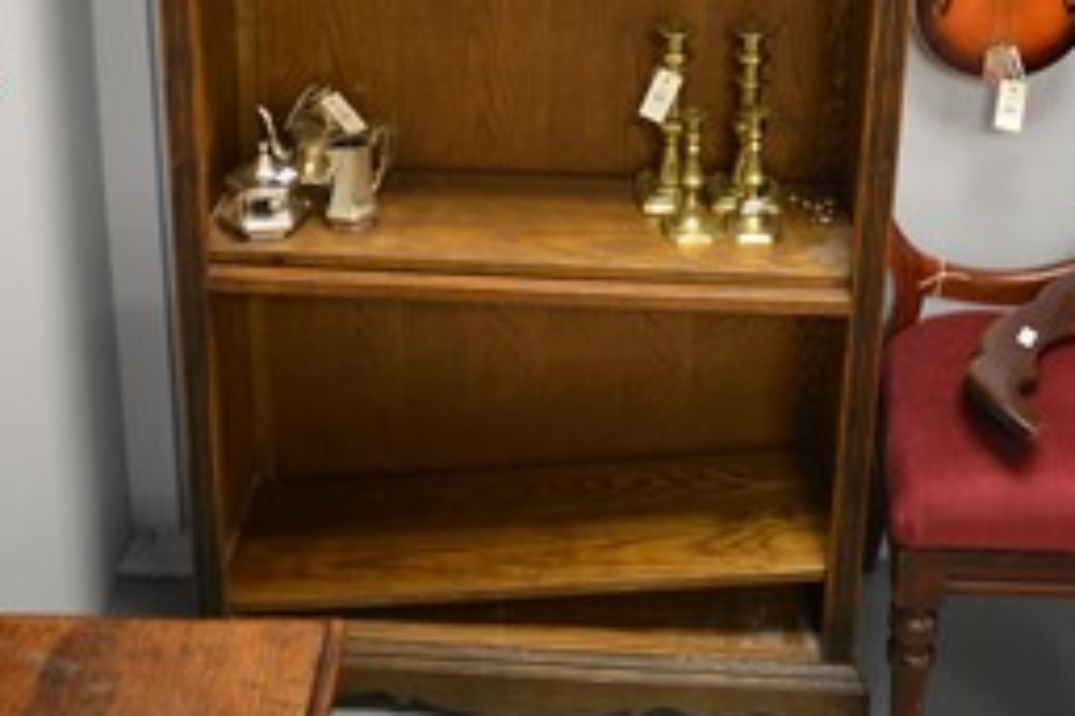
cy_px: -100
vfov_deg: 28.5
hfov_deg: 46.4
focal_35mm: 42
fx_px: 1253
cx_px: 538
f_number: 3.5
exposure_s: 1/15
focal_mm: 18
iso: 640
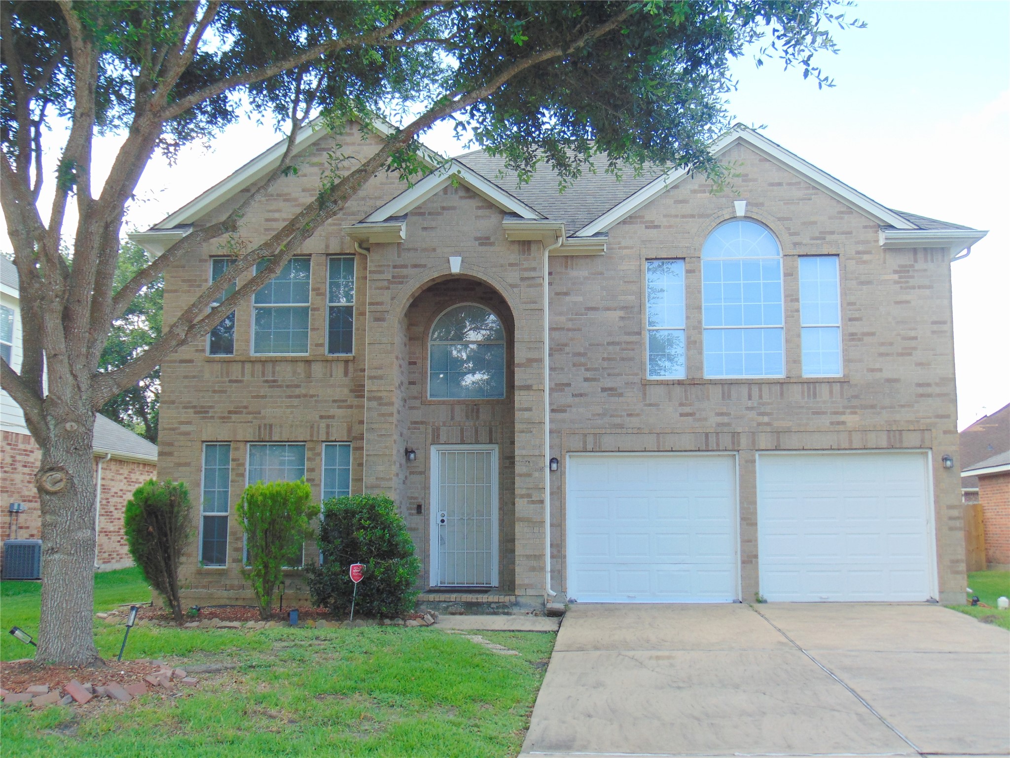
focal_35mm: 39
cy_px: 379
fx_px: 1138
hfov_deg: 47.9
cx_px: 505
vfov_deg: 36.8
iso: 80
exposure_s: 1/200
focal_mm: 6.9
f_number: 3.3
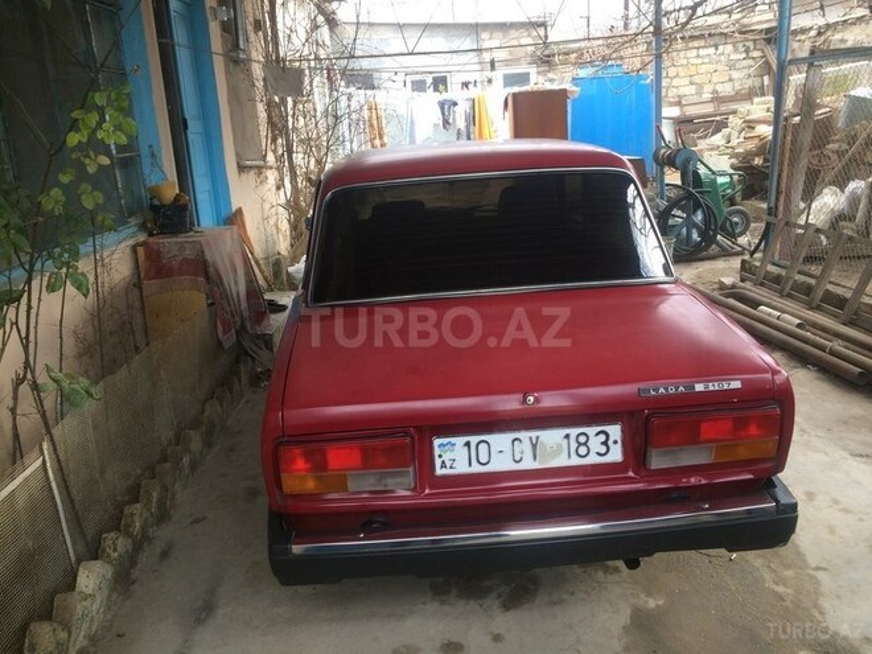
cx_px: 436
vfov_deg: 48.2
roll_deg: +1.2
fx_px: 731
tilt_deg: -14.9
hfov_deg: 61.7
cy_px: 327
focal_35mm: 29
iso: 40
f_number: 2.2
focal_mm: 4.15
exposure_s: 1/100
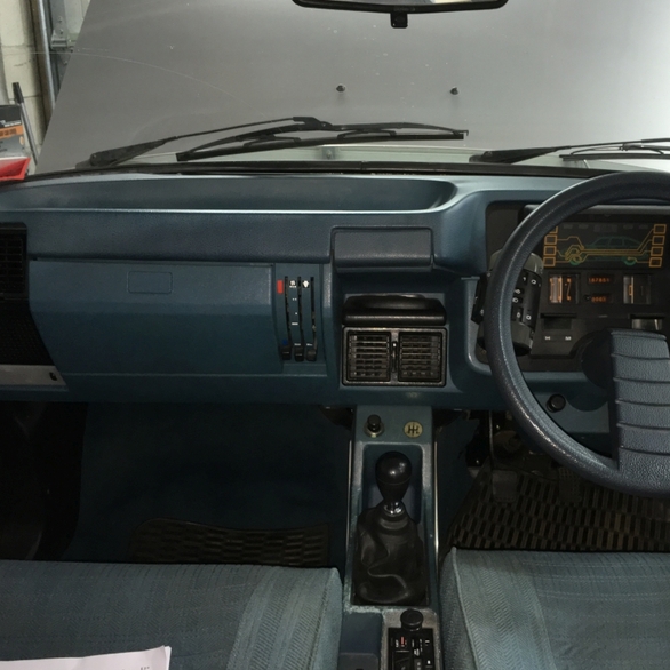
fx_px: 766
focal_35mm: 35
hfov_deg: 46.9
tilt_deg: -20.5
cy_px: 329
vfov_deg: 47.2
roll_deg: -1.2
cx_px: 402
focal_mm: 4.15
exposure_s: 1/17
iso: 100
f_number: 2.2
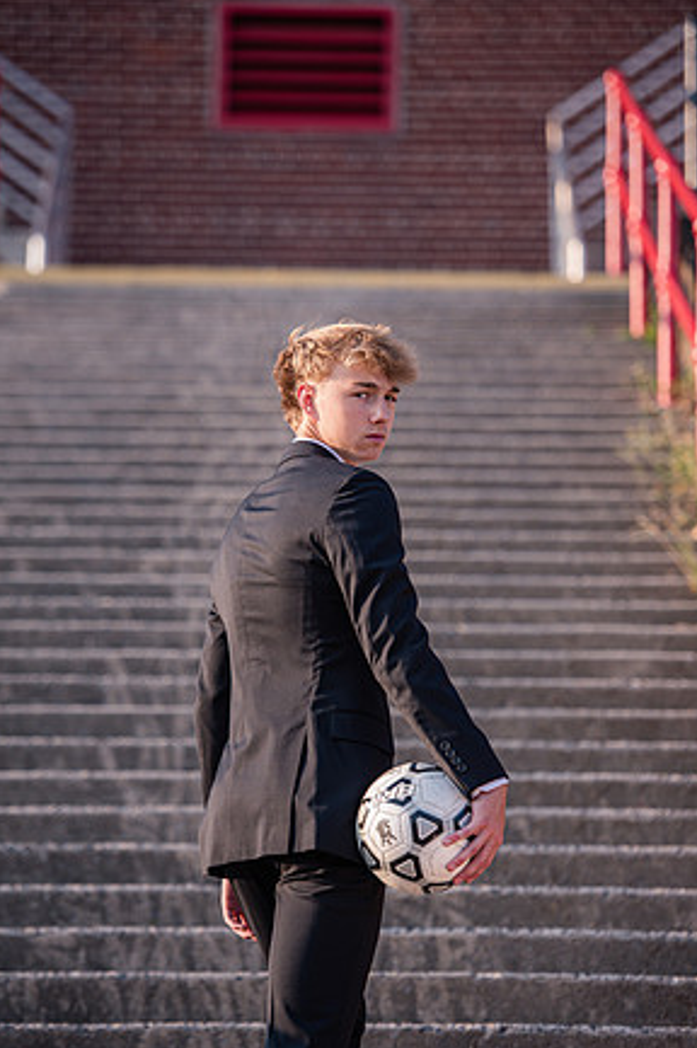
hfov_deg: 8.8
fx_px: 4537
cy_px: 537
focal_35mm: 156
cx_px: 353
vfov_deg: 13.2
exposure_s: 1/800
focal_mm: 150
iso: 200
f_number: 2.8
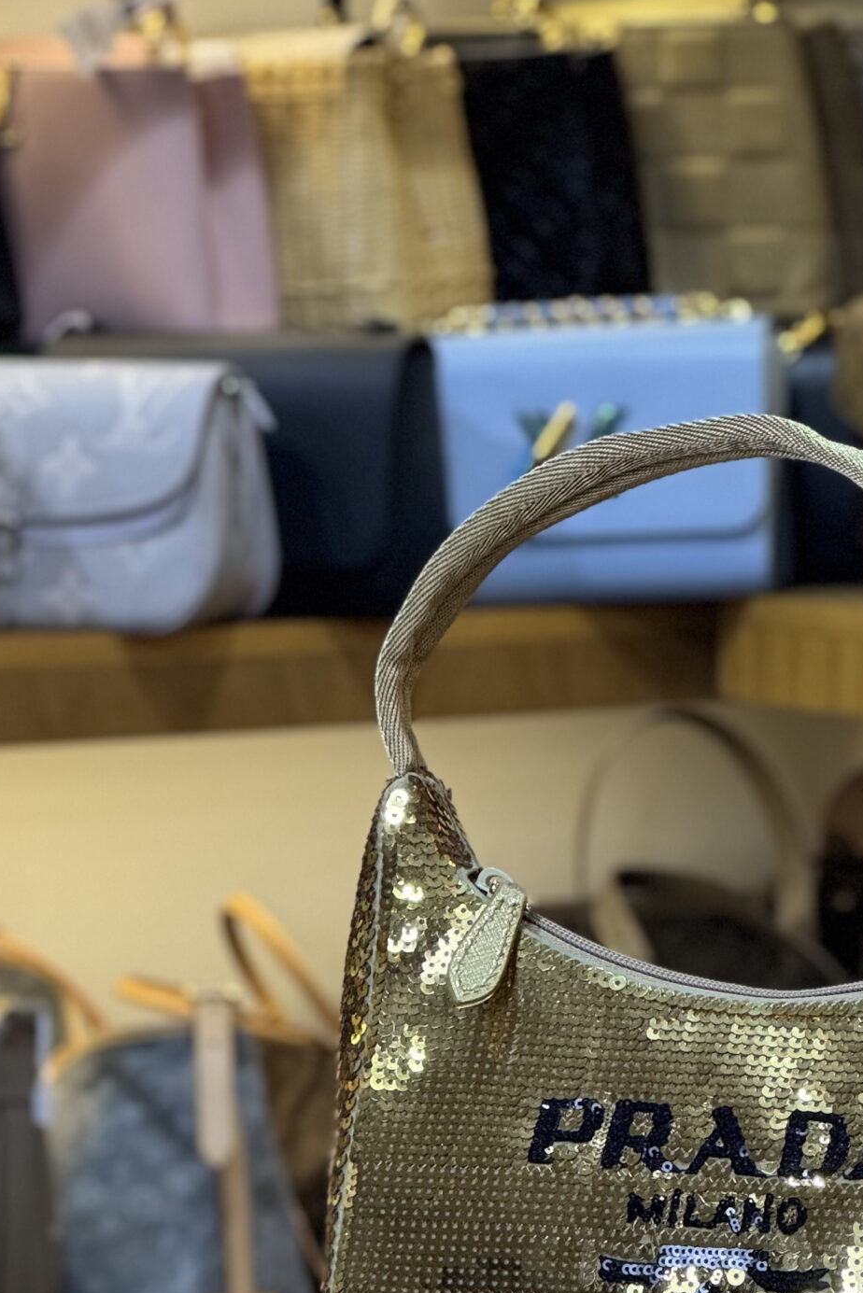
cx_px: 615
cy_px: 1044
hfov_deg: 9.3
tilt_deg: -5.8
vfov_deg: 13.8
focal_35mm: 148
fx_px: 5319
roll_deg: +0.3
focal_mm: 9
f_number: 2.8
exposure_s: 1/100
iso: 160
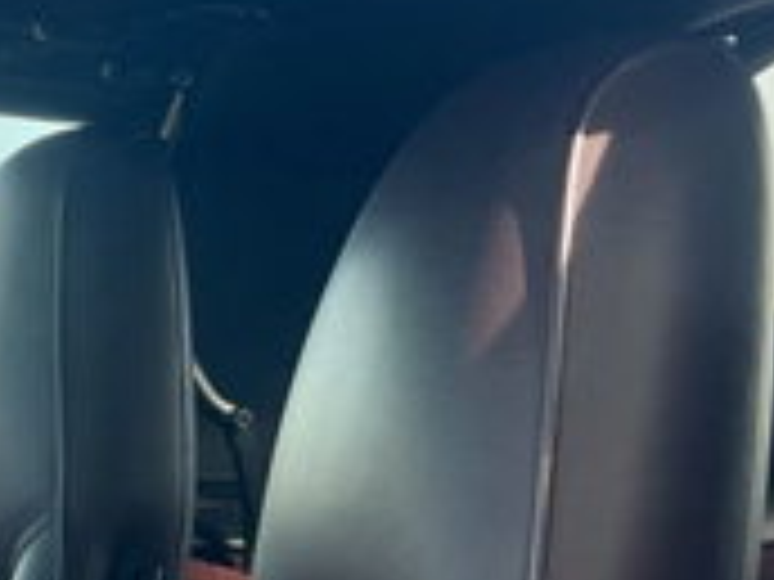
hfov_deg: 14.5
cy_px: 940
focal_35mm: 116
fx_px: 2594
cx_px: -698
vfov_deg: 12.0
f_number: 1.5
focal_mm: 5.7
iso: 50
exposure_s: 1/567
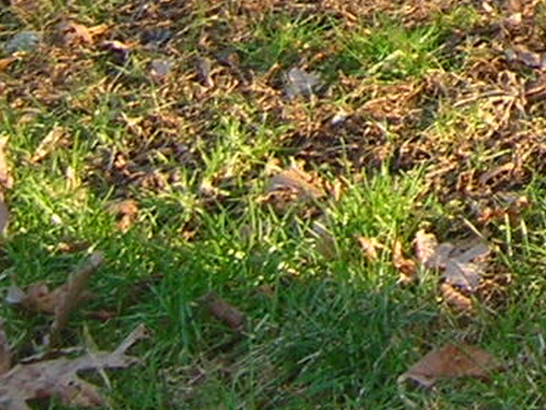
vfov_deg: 7.6
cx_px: 898
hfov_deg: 10.1
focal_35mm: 187
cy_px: -420
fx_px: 2950
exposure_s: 1/116
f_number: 2.9
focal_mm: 5.7
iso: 50
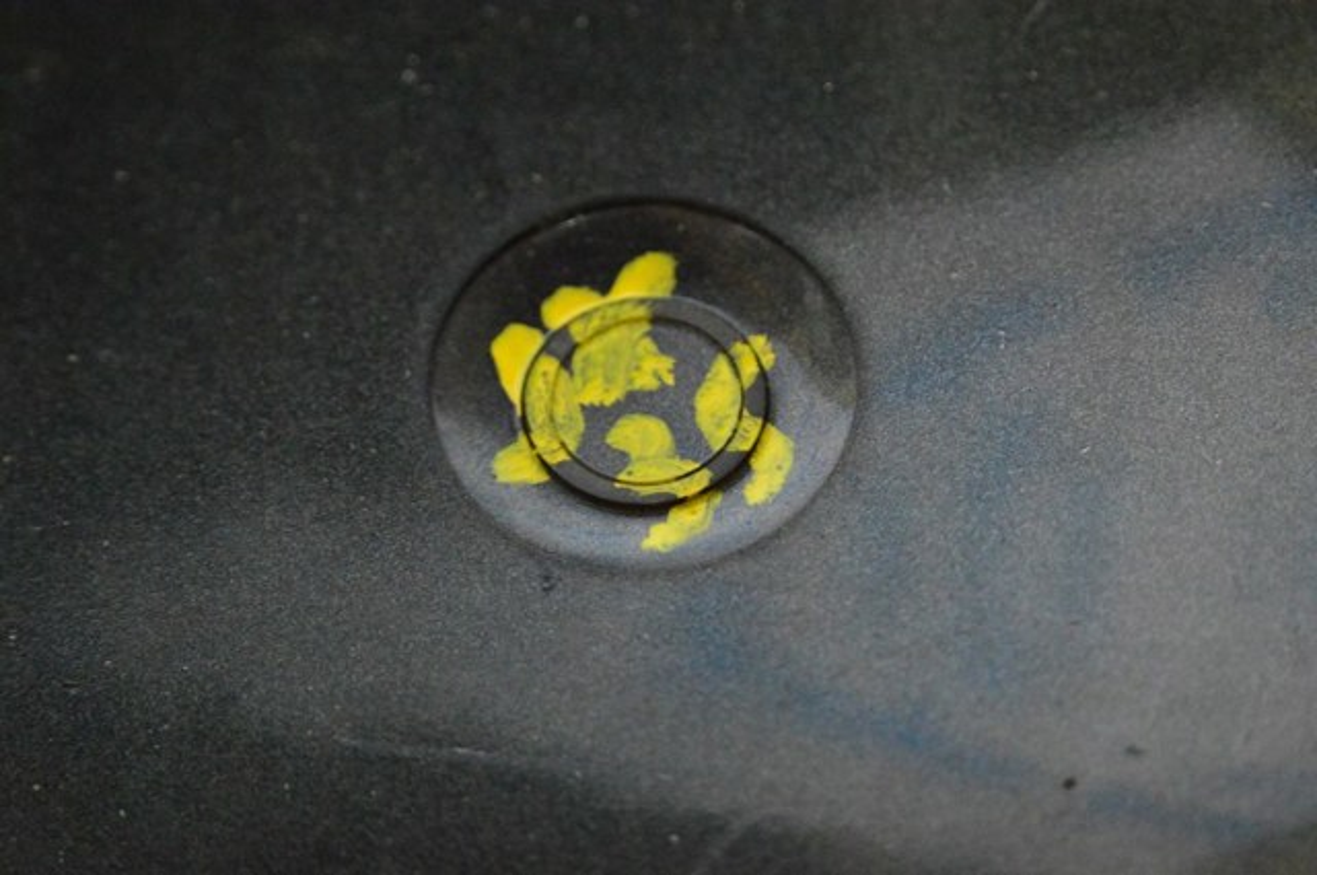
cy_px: 438
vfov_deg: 16.5
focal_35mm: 82
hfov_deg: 24.6
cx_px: 658
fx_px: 3014
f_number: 5.6
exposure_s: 1/50
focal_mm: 55
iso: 6400
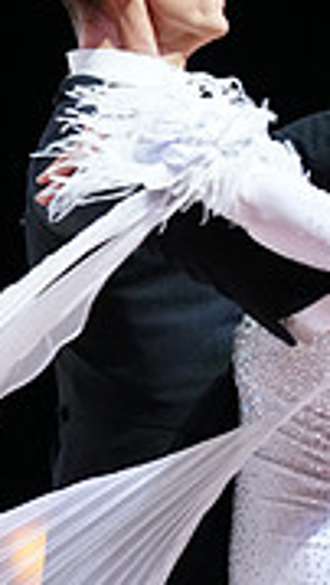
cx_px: 351
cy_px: 758
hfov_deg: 2.9
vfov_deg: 5.1
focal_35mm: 424
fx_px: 6580
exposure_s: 1/320
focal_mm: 125
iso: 2500
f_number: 4
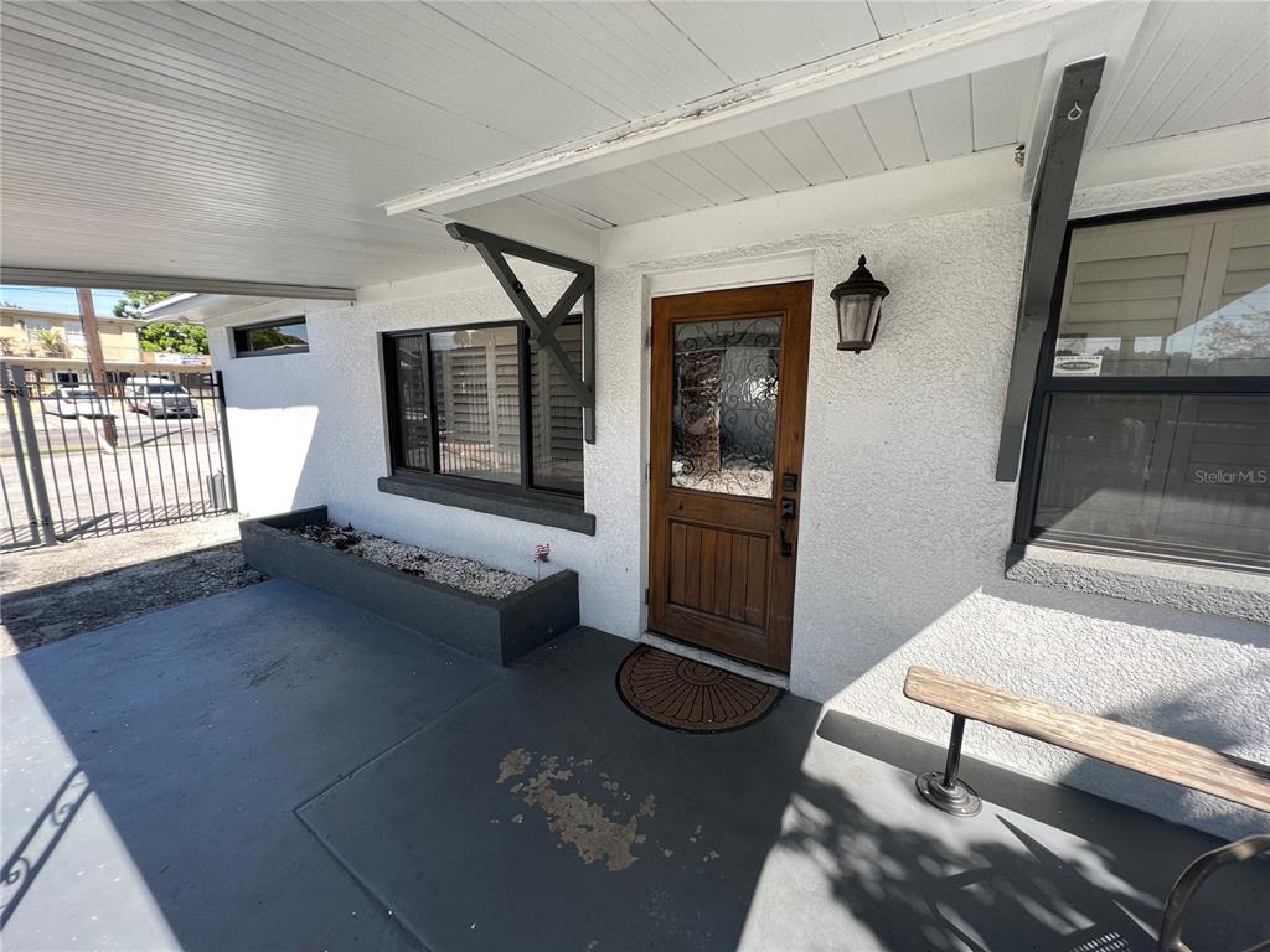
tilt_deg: -9.4
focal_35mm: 13
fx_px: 477
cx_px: 635
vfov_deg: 89.9
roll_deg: -0.4
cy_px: 476
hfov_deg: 106.2
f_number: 1.8
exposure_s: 1/293
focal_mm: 1.57
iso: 32
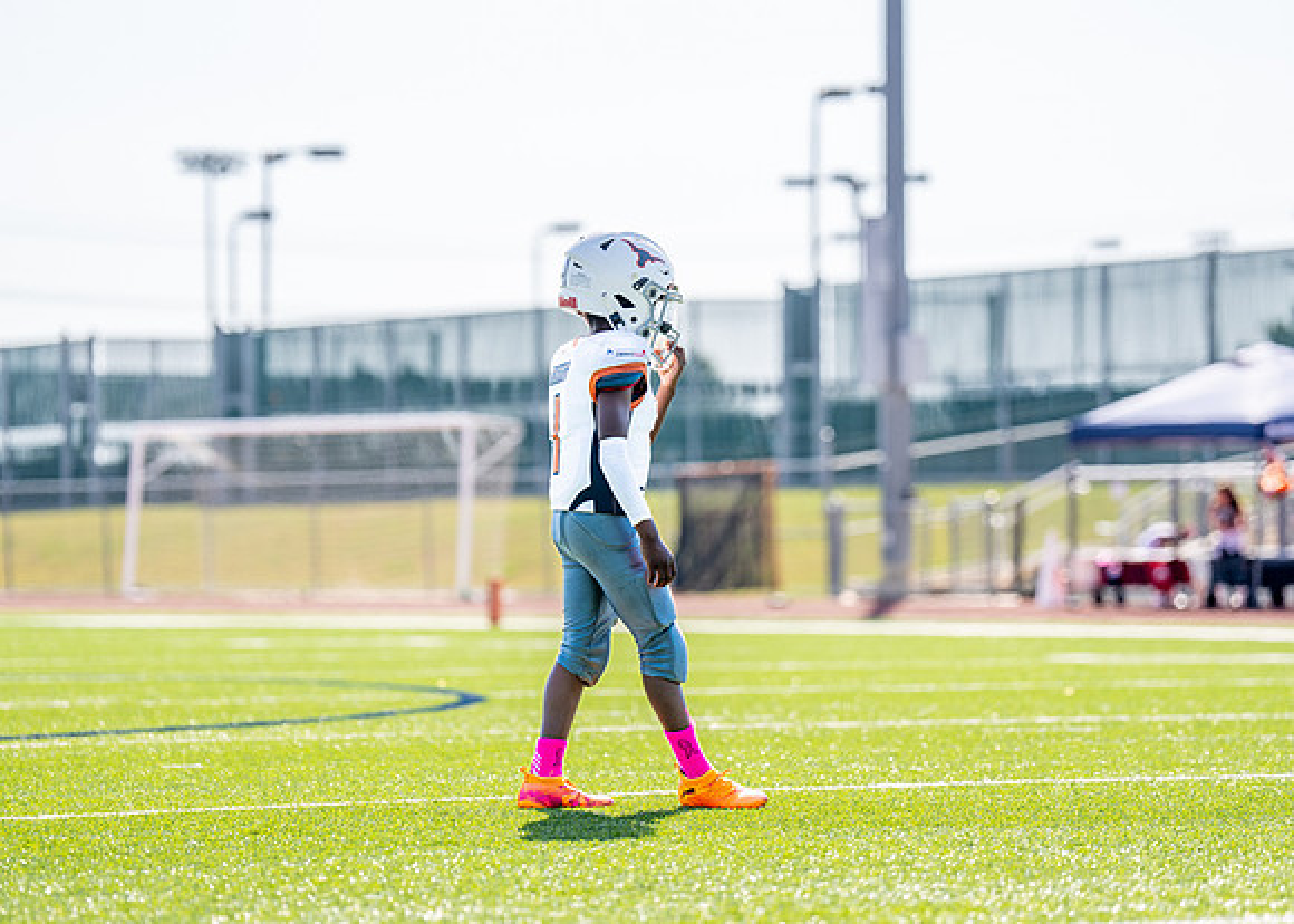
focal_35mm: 156
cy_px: 475
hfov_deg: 12.9
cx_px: 644
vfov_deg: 9.2
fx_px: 5734
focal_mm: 133
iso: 100
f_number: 2.8
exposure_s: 1/1250
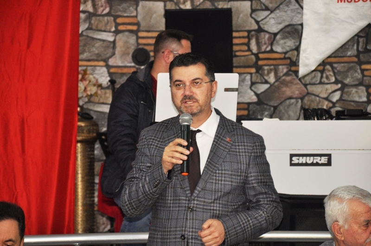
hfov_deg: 11.3
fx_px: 1883
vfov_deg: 7.5
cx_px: 186
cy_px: 123
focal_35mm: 183
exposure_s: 1/60
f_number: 5.6
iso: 800
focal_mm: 122
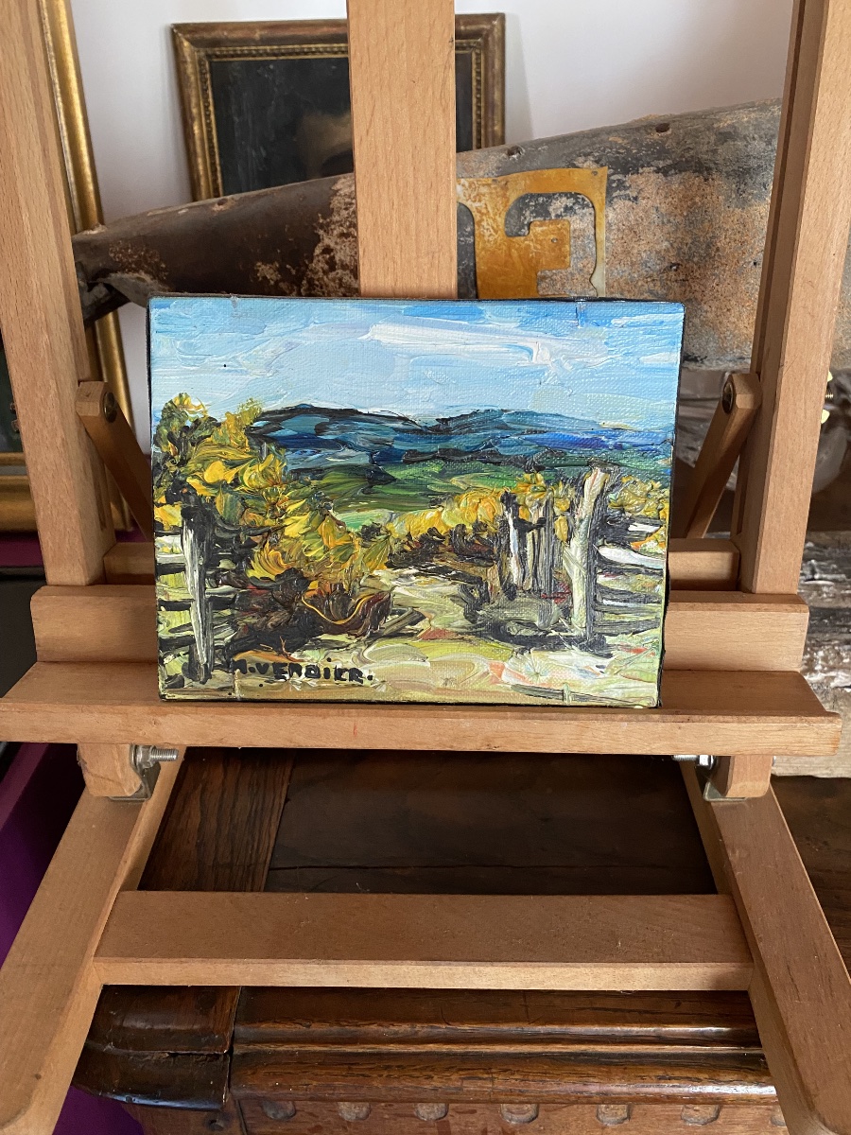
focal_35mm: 26
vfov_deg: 67.3
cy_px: 568
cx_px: 426
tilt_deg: -31.8
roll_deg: +1.8
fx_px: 852
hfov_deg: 53.1
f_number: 1.8
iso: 400
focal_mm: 4.25
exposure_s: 1/60
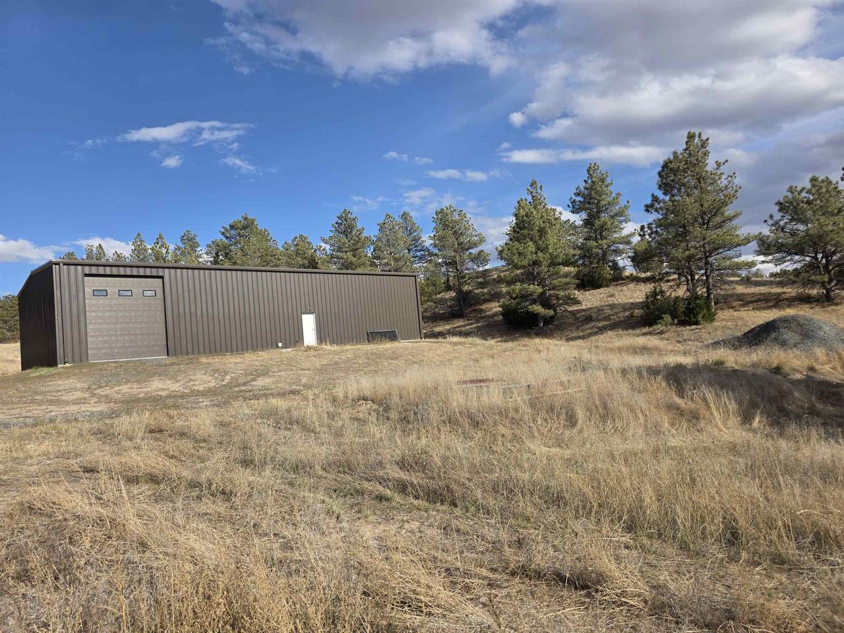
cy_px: 316
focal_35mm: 23
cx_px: 422
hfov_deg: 73.9
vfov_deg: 58.9
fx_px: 561
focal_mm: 6.3
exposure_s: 1/5958
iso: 80
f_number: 1.7
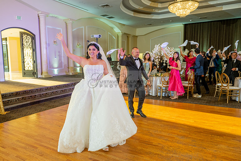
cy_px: 82
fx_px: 178
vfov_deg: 48.5
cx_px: 107
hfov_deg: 67.9
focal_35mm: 27
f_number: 4
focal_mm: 24
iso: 800
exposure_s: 1/80
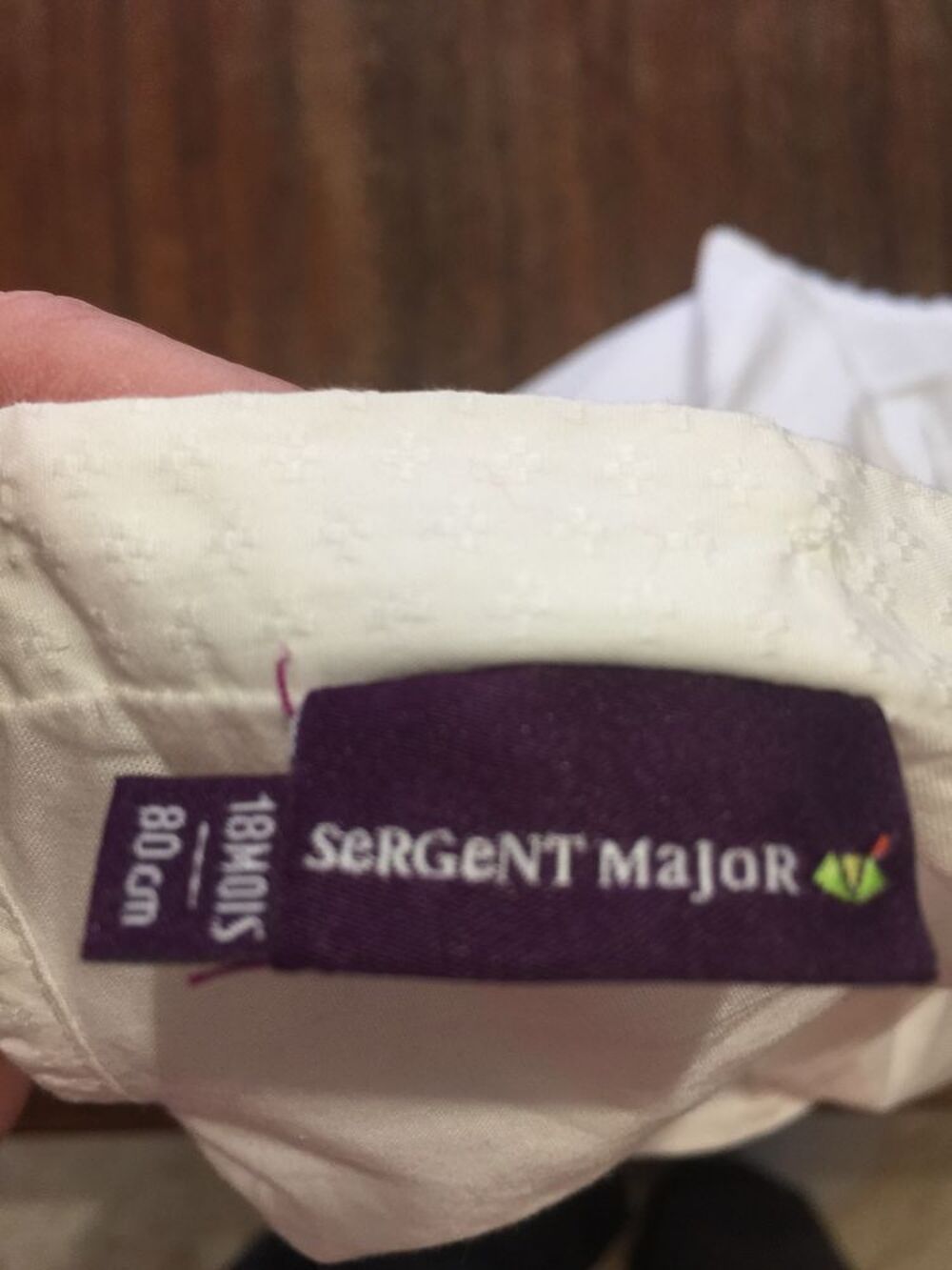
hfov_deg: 48.2
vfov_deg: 61.7
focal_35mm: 29
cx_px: 476
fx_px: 1063
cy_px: 635
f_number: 2.2
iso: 64
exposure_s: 1/17
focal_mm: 4.15
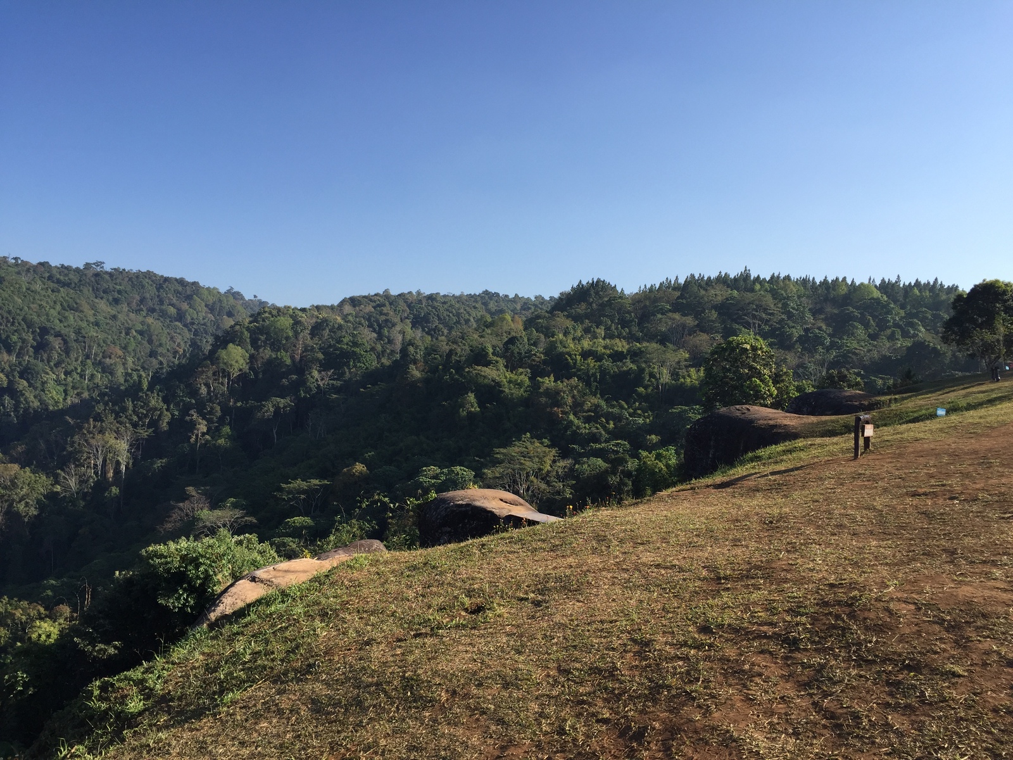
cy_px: 380
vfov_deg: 48.2
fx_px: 849
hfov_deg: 61.7
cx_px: 506
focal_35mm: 29
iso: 32
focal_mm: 4.15
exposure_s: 1/1276
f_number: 2.2
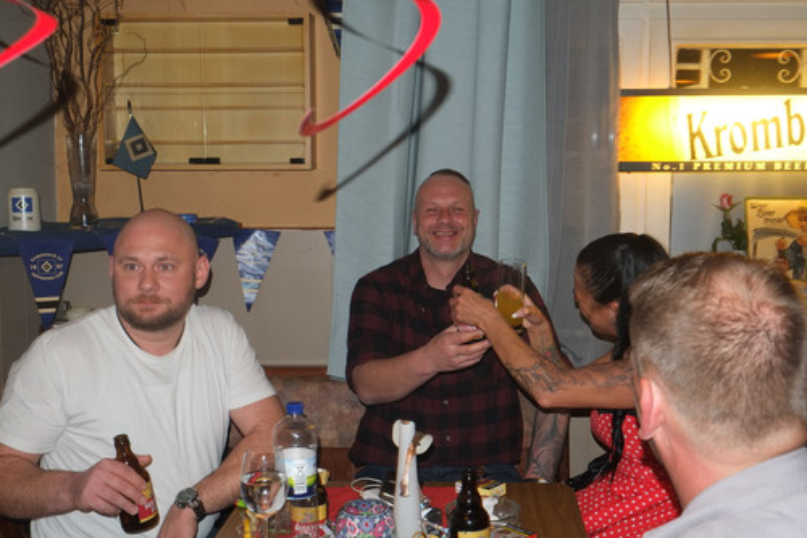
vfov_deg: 31.9
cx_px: 404
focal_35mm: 42
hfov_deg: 46.4
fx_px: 941
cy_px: 269
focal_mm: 27.7
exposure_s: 1/15
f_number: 5.6
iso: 800
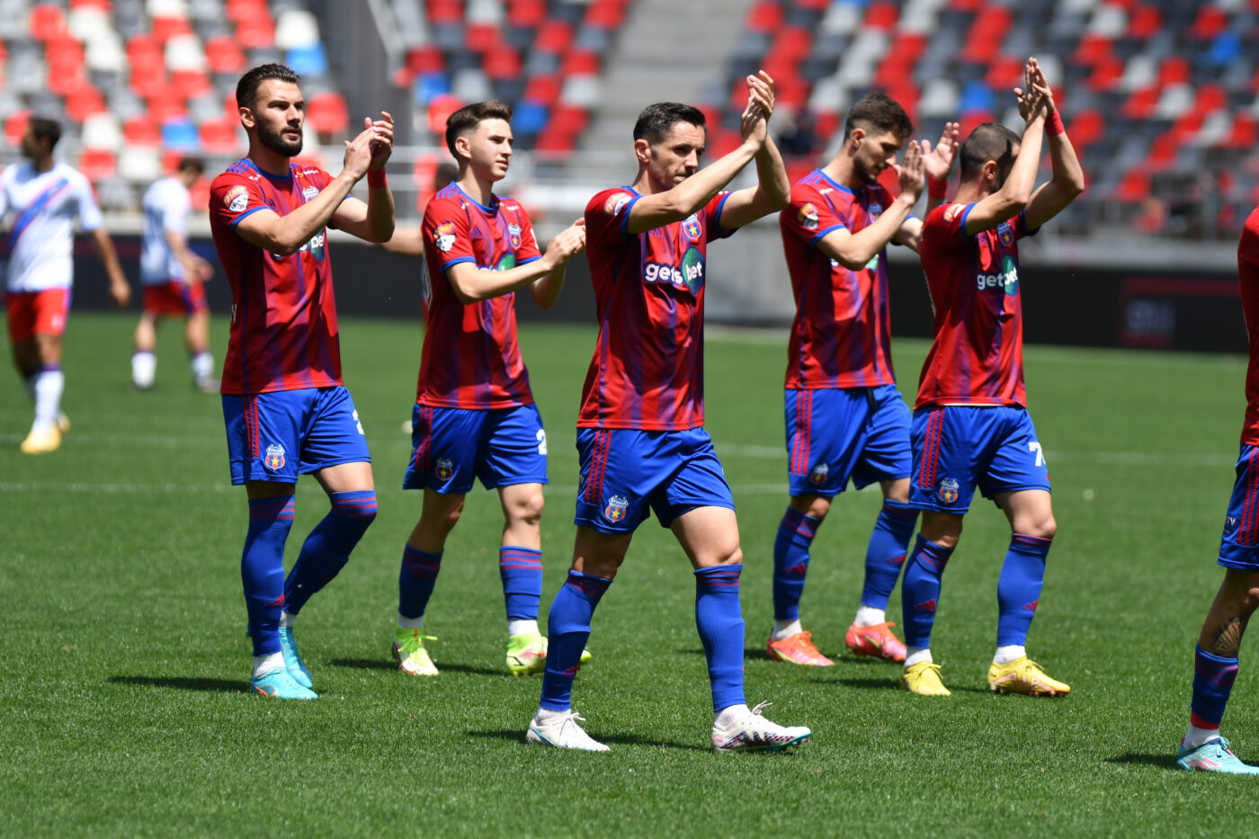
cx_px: 630
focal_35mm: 315
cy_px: 420
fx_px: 11014
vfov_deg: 4.4
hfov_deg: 6.5
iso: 250
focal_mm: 210
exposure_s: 1/4000
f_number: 2.8
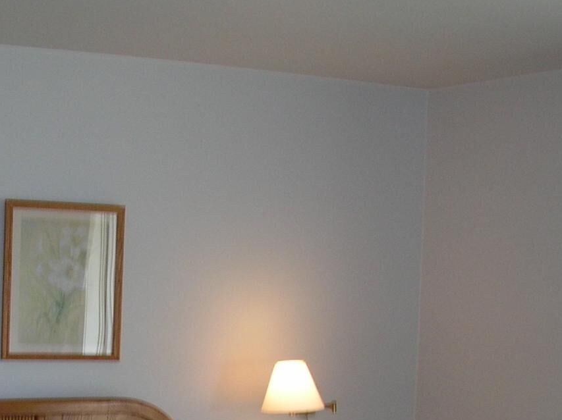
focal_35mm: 84
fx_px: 1362
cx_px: 105
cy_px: 479
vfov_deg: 16.9
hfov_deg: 22.9
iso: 50
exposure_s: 1/30
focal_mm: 5.8
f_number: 2.8
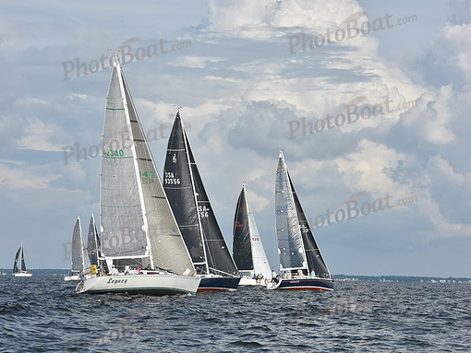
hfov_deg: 20.9
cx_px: 240
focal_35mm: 94
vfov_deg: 15.7
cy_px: 176
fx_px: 1280
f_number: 10
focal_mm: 86
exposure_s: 1/1250
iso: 320
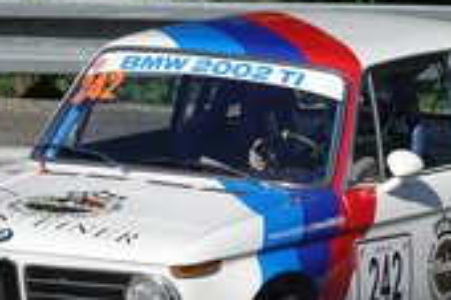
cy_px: 297
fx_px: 10613
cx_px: 313
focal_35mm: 848
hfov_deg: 2.4
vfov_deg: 1.6
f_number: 5
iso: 100
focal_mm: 117.29
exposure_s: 1/800
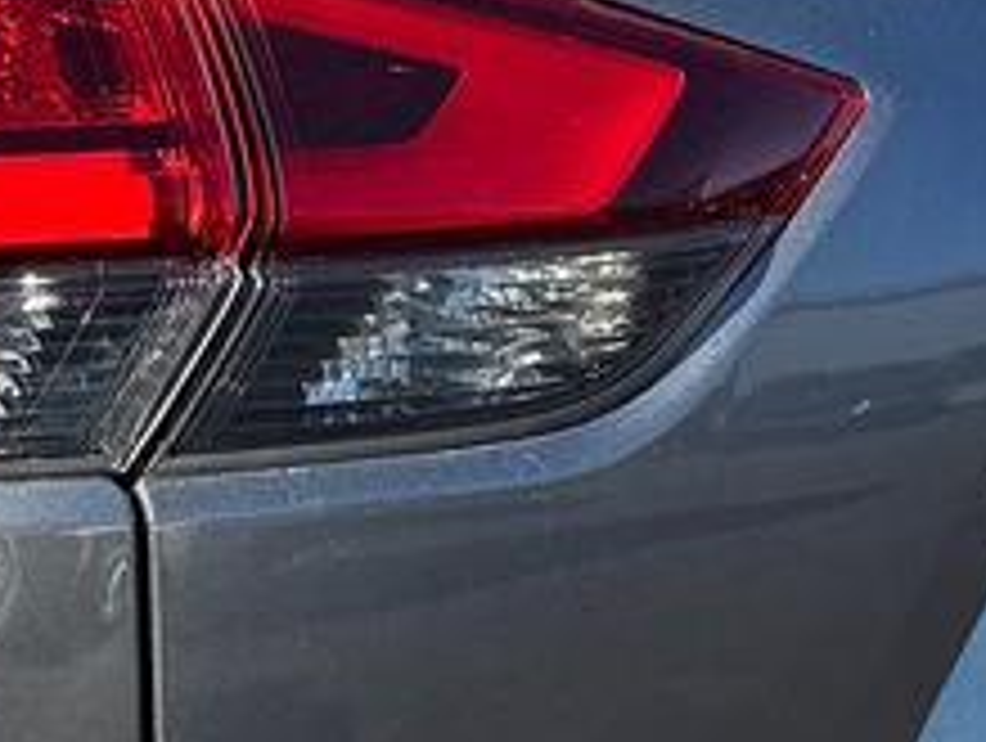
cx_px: 77
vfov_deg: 10.6
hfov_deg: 13.9
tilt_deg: -16.0
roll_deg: -1.5
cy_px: 468
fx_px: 3994
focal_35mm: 140
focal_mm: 6.76
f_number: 1.78
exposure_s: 1/1818
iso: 80
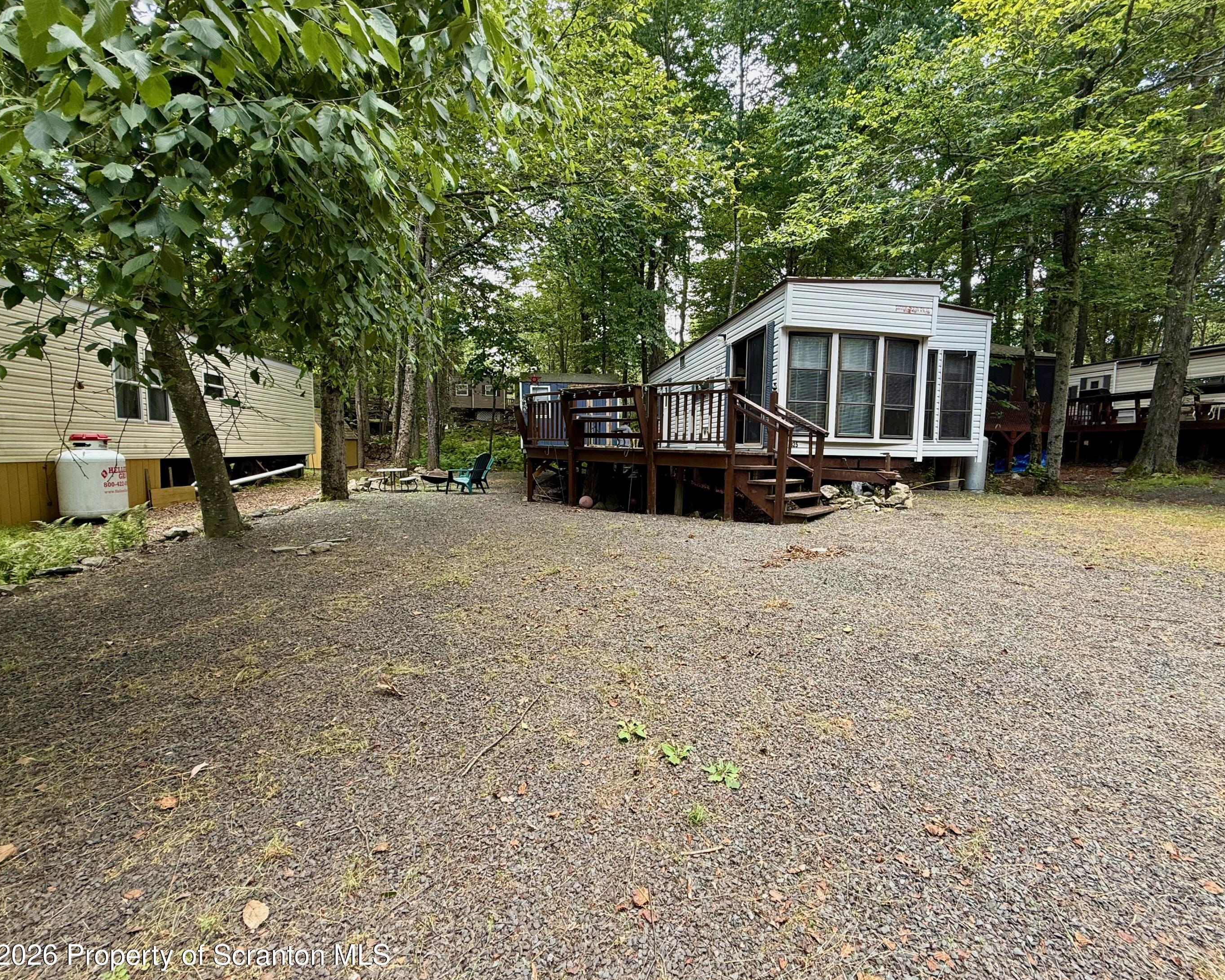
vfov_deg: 84.0
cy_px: 497
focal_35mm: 15
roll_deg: -1.0
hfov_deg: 96.7
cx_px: 644
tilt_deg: -4.7
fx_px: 544
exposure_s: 1/124
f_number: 2.2
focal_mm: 2.22
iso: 50
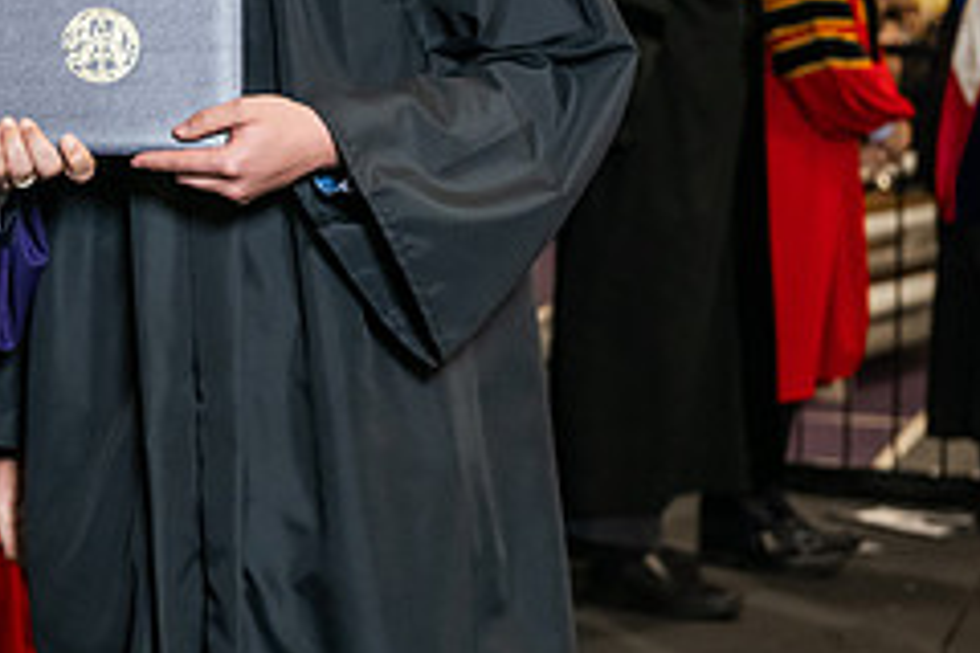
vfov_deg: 9.4
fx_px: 3947
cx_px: -102
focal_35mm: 145
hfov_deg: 13.8
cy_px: -80
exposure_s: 1/200
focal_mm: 60
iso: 2500
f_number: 5
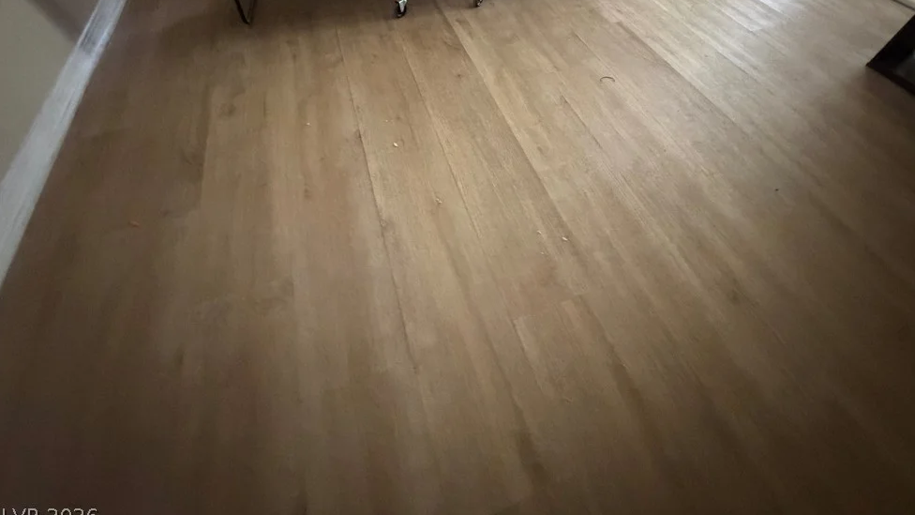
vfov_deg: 65.3
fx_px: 388
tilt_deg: -53.0
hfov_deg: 99.3
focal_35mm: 16
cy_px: 172
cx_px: 476
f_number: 2.2
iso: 1600
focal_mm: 2.22
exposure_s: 1/40
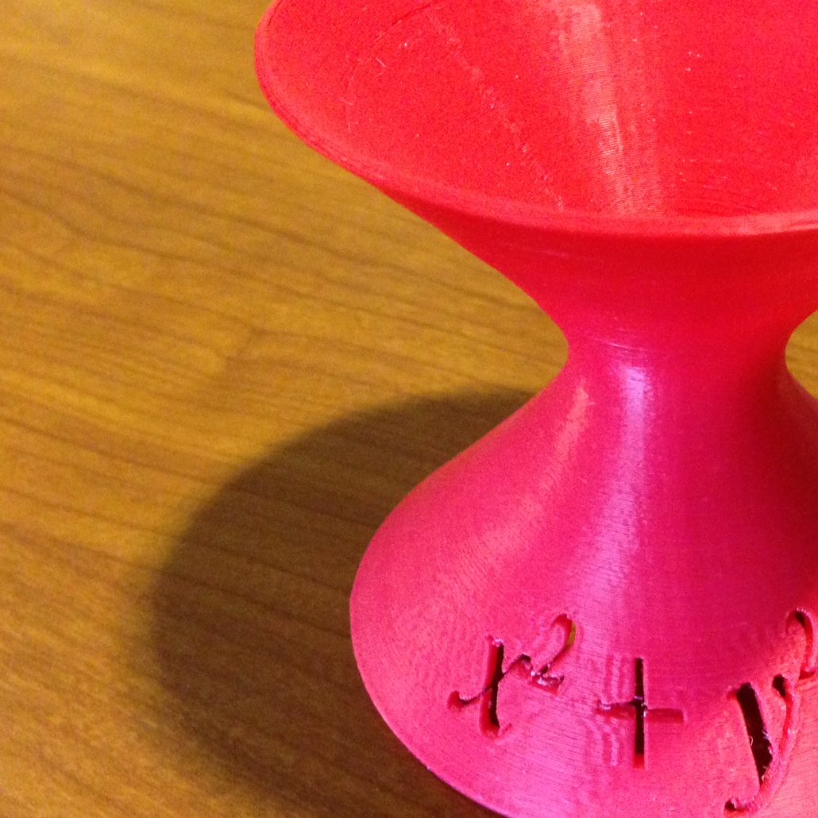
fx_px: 1551
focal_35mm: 58
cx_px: 648
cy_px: 435
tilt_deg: -36.5
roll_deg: -0.1
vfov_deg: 29.5
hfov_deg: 28.9
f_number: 2.4
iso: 320
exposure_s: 1/17
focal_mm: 4.12
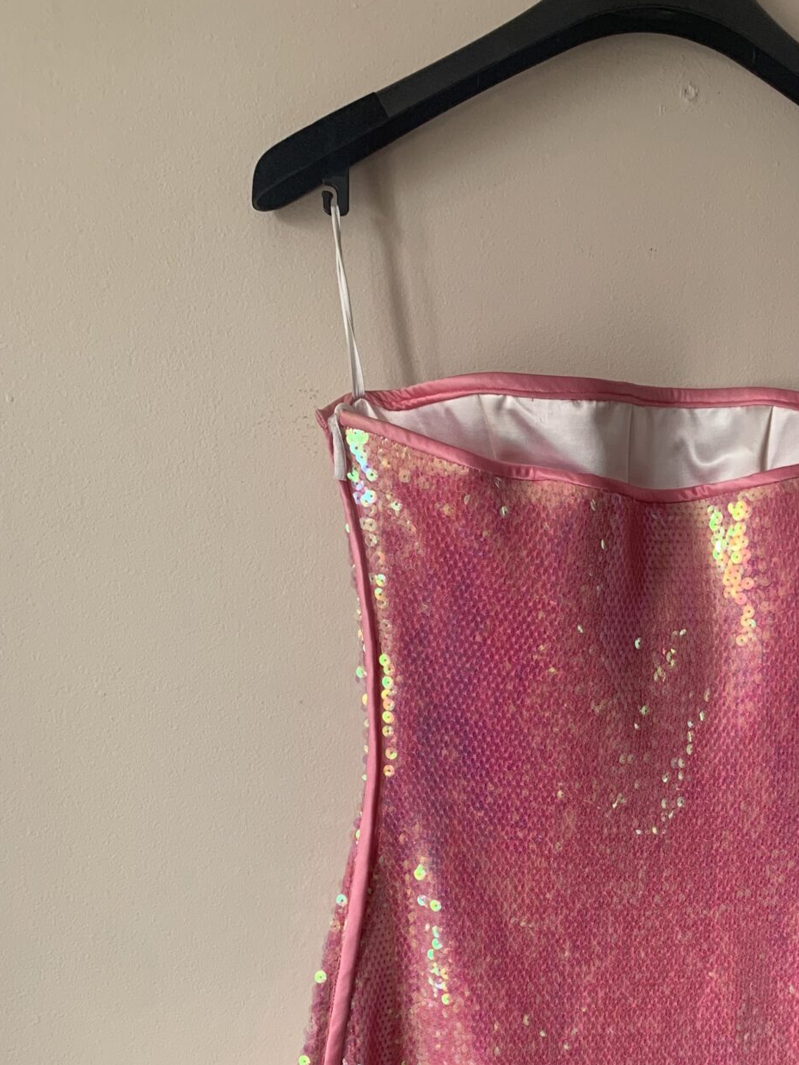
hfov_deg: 32.6
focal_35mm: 43
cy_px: 829
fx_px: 1323
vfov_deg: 42.2
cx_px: 652
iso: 80
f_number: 1.8
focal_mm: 4.25
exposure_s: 1/121
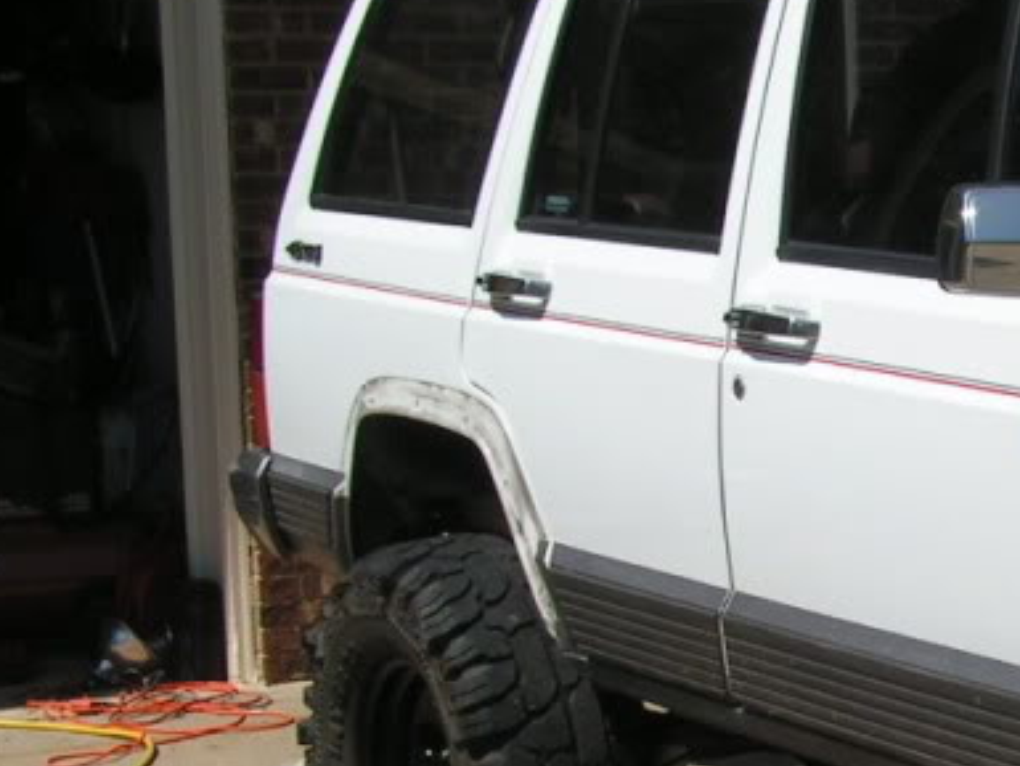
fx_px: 2977
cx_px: 1256
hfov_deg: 18.3
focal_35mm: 101
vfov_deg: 14.6
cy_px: 575
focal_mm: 6.3
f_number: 5.6
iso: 50
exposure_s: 1/640
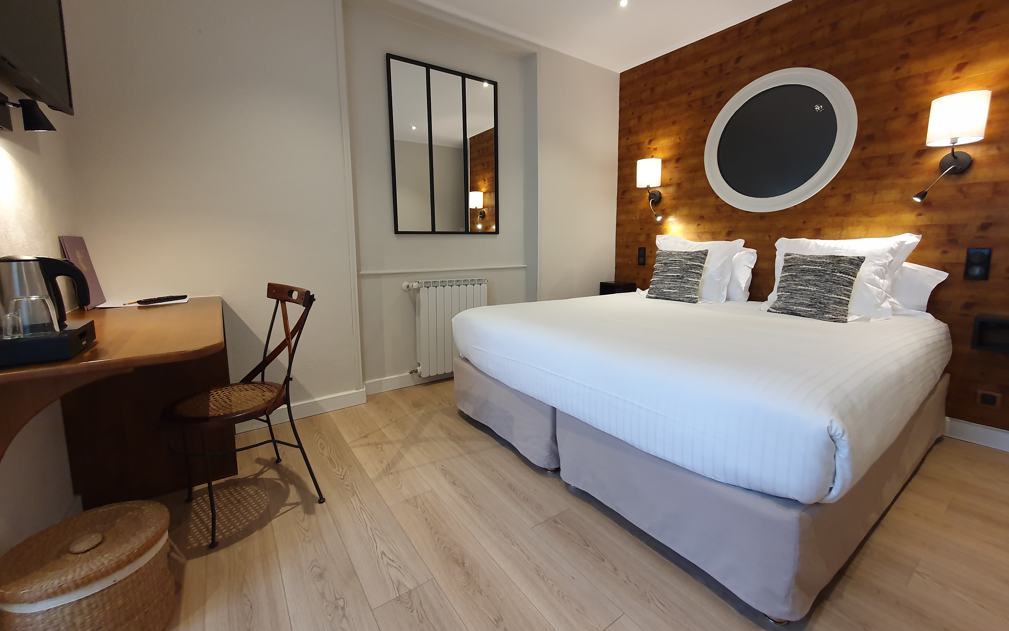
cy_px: 296
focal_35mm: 14
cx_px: 508
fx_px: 385
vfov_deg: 78.5
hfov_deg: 105.3
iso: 200
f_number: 2.2
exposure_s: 1/50
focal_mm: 1.8
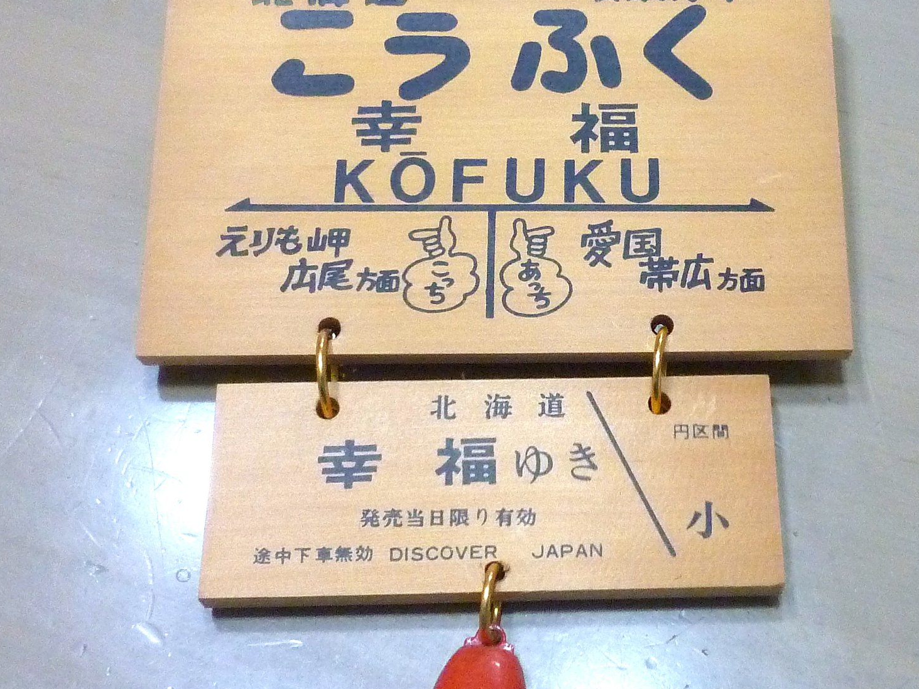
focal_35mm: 56
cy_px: 280
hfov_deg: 34.1
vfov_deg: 26.1
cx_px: 601
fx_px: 1487
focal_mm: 4.5
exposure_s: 1/30
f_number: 2.8
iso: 400
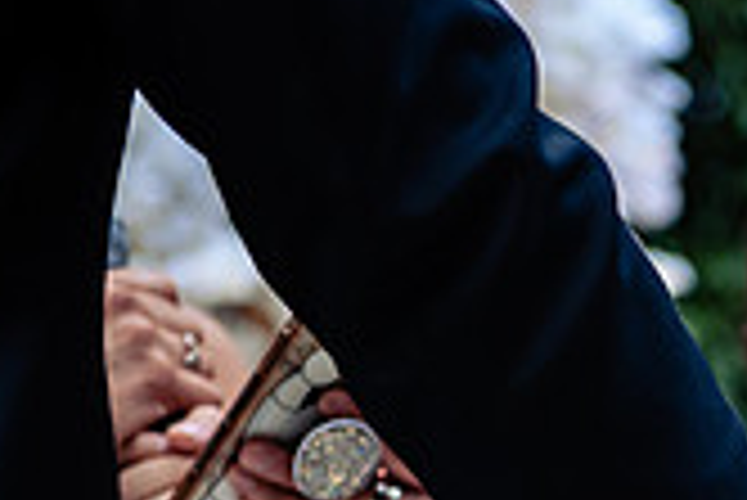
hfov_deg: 8.3
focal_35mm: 244
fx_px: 5067
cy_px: 691
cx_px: 1058
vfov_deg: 5.6
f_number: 3.5
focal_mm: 70
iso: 640
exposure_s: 1/125
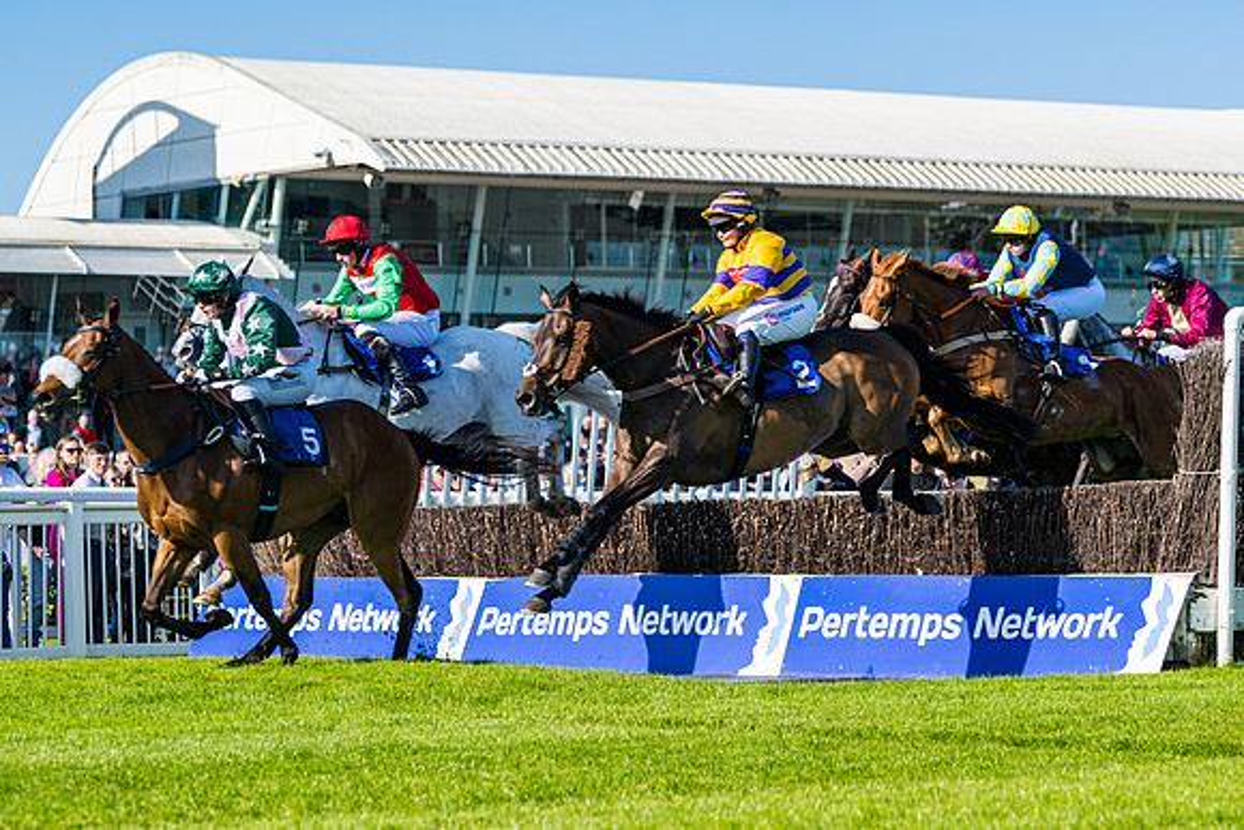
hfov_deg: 16.0
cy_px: 526
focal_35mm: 127
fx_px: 4406
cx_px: 780
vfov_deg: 10.8
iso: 100
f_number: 4
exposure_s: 1/1250
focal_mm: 95
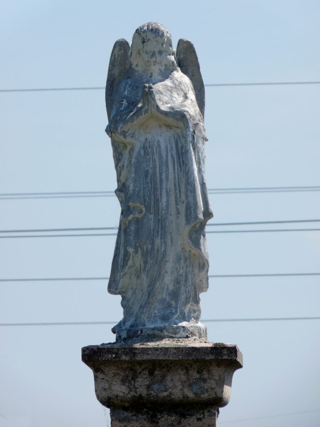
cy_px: 214
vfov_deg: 5.7
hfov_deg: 4.3
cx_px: 160
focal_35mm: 347
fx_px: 4277
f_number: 5.6
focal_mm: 61.7
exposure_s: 1/500
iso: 100
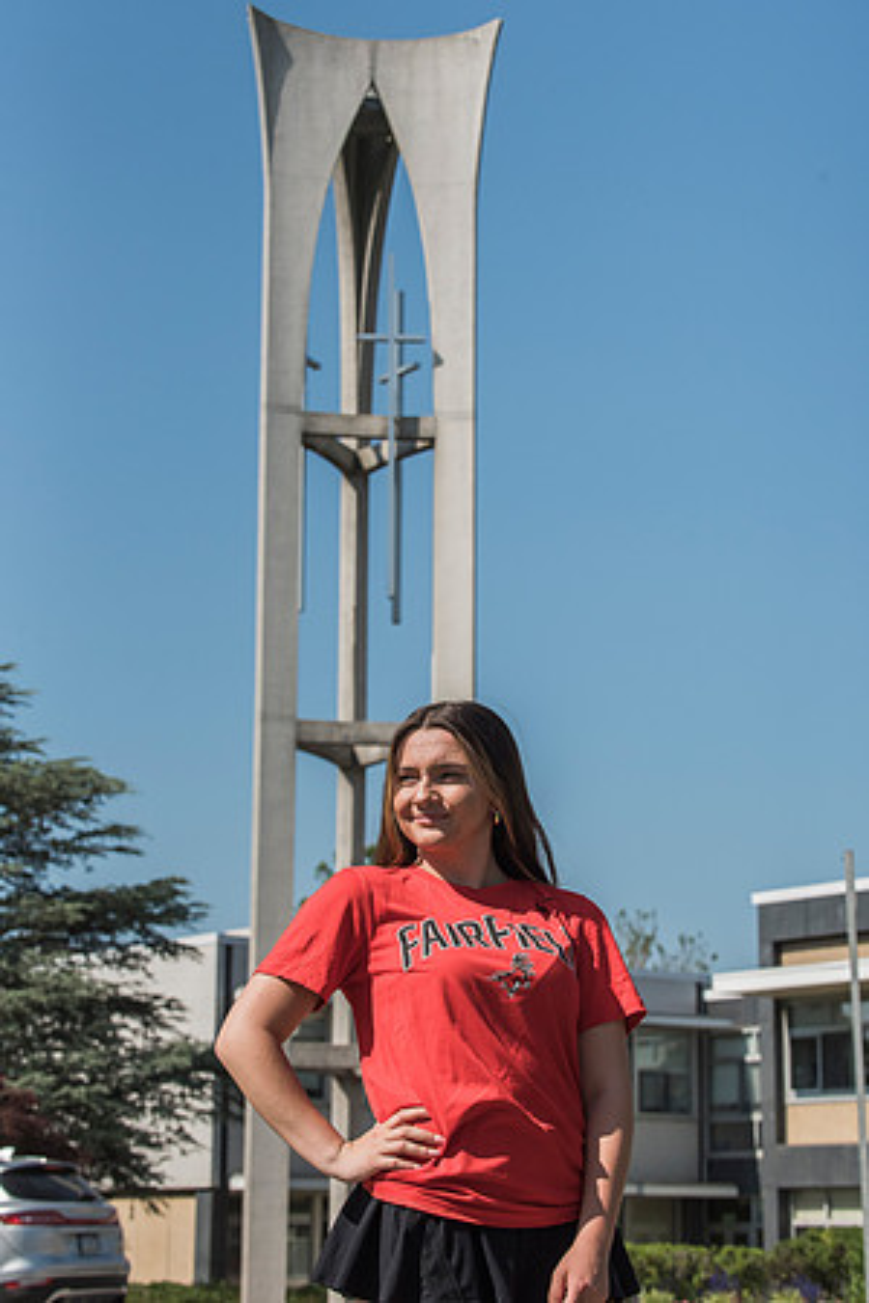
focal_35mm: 70
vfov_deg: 28.8
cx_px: 434
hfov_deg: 19.5
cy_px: 652
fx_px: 2534
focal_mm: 70
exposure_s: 1/4000
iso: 1000
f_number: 8
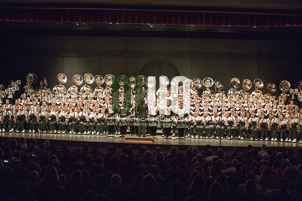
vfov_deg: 19.4
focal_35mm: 70
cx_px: 151
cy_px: 100
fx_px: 587
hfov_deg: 28.9
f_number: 2.8
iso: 2500
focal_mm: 70
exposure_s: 1/500
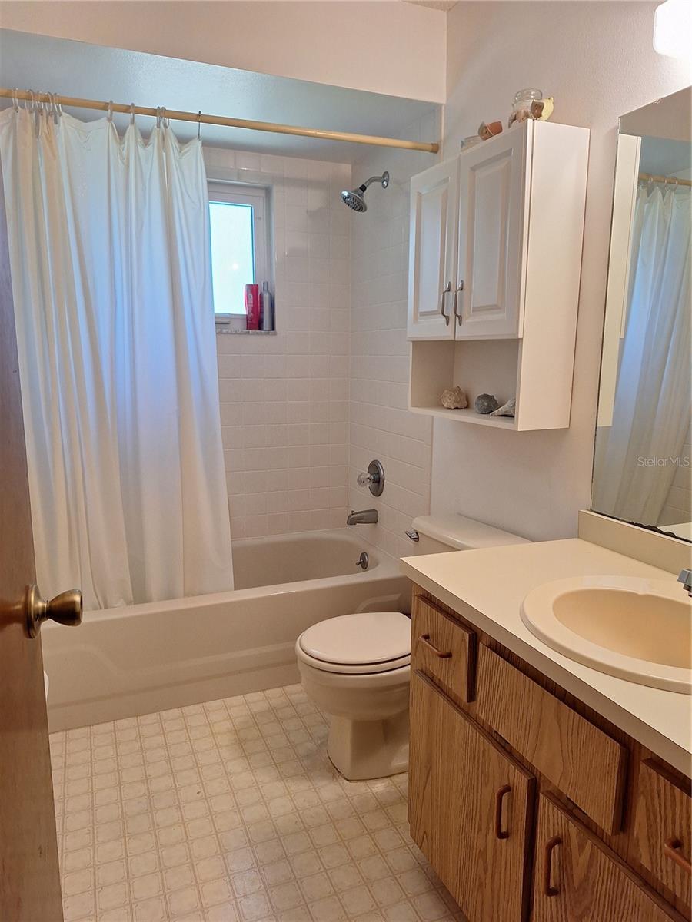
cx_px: 346
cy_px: 461
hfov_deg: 58.9
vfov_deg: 73.9
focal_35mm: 23
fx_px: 613
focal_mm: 5.54
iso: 64
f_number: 1.8
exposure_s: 1/40
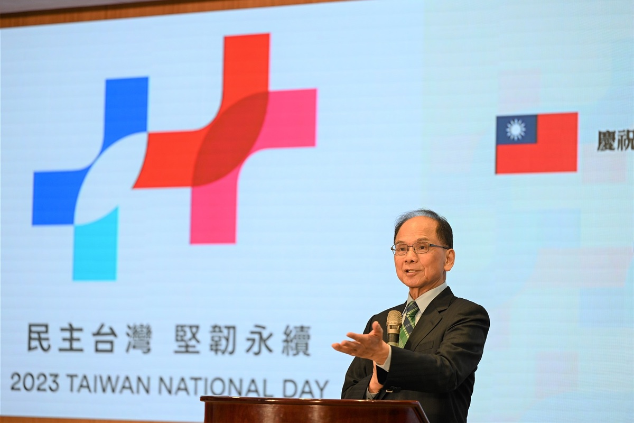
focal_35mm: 130
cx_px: 317
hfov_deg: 15.8
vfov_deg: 10.5
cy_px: 212
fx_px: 2289
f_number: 2.8
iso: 800
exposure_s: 1/250
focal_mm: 130
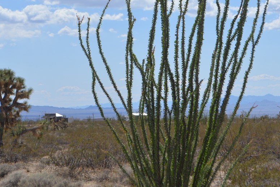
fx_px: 900
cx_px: 155
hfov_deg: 17.7
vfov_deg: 11.9
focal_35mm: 116
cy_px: 77
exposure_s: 1/2000
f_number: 8
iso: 400
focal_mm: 55
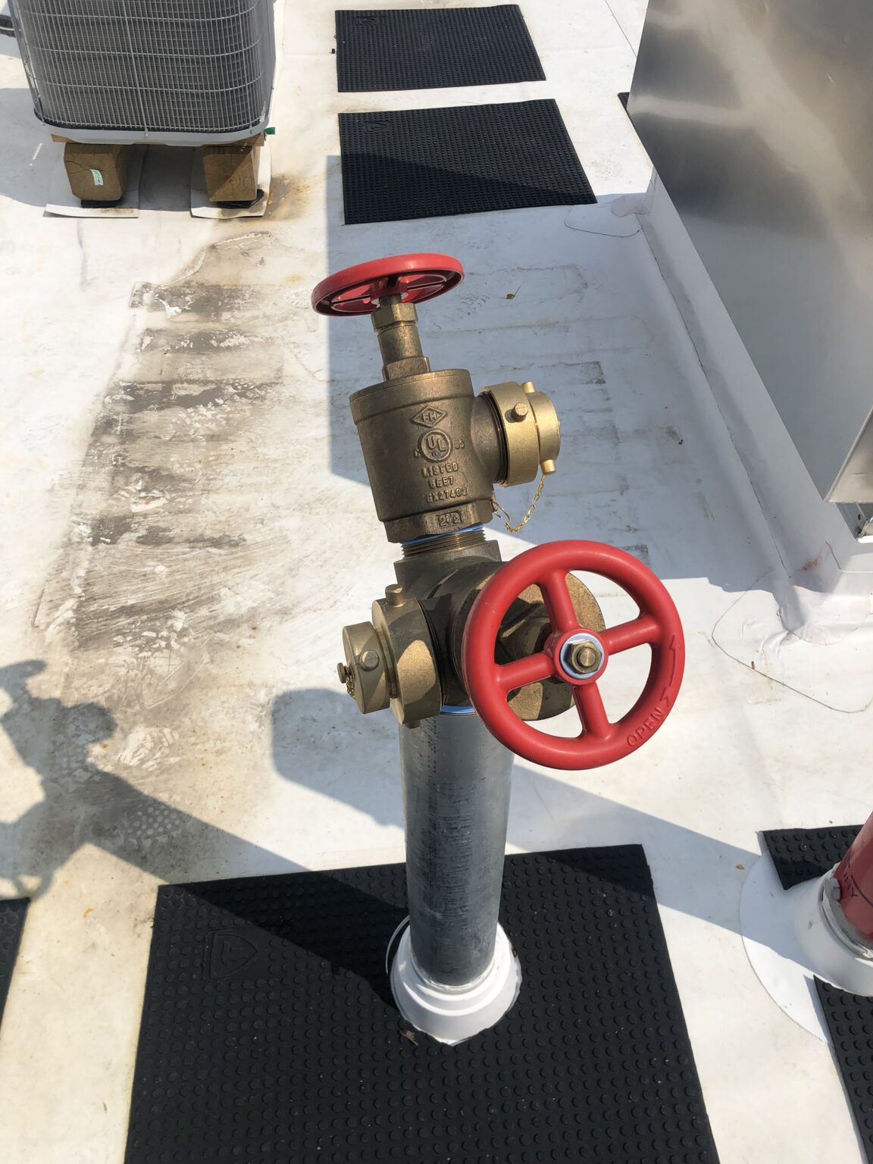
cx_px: 436
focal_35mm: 28
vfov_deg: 63.4
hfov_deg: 49.7
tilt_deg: -45.2
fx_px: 942
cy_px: 582
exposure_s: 1/4808
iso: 20
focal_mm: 4
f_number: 1.8
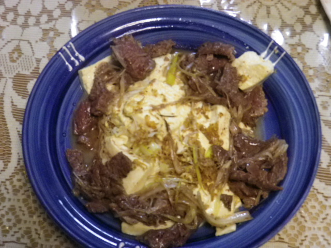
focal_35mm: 49
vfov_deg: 29.7
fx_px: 469
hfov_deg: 38.9
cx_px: 166
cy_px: 124
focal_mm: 8.7
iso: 640
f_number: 4.2
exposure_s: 1/60
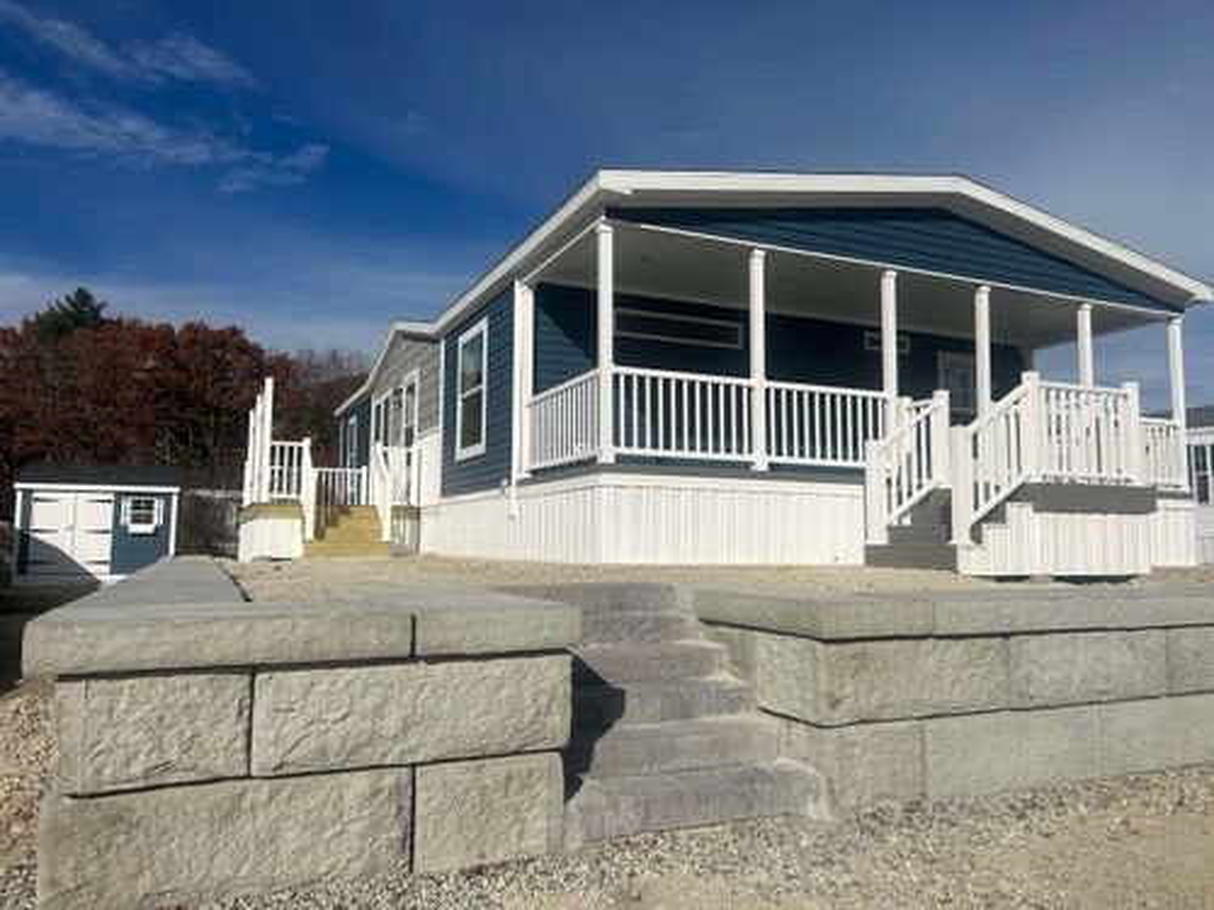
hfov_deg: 67.3
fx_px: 912
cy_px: 455
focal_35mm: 26
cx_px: 607
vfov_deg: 53.1
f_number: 1.5
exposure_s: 1/14286
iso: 50
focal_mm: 5.7
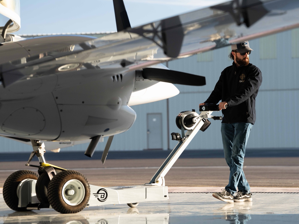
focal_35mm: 138
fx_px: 1192
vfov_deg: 10.7
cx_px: 159
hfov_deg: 14.3
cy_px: 112
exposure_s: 1/640
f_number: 4.5
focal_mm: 127
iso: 500
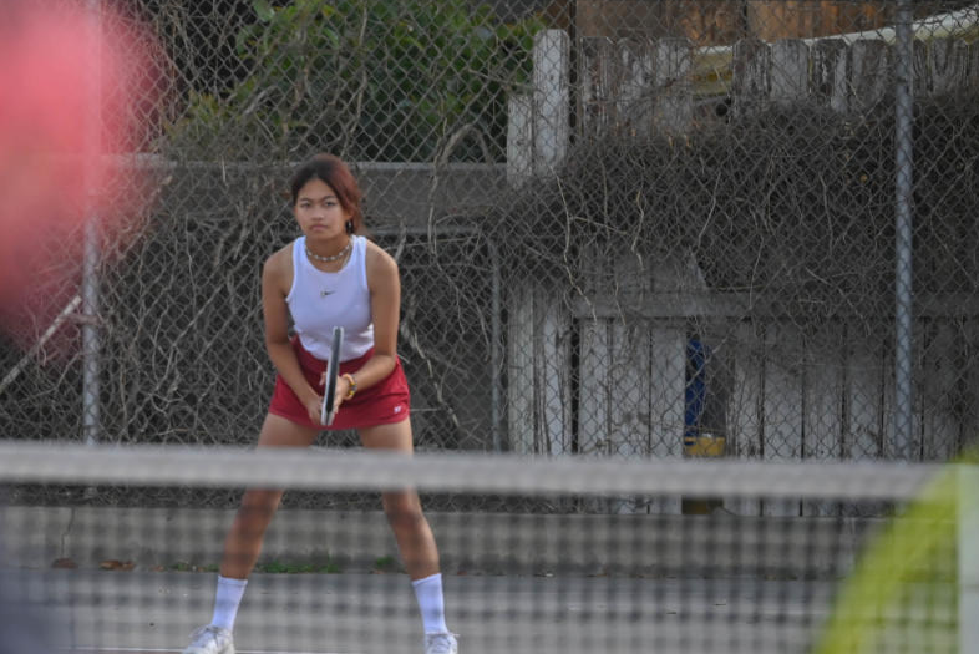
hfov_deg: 5.4
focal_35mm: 382
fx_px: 10394
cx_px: 226
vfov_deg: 3.6
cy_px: 301
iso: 640
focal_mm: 200
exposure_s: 1/4000
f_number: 2.8
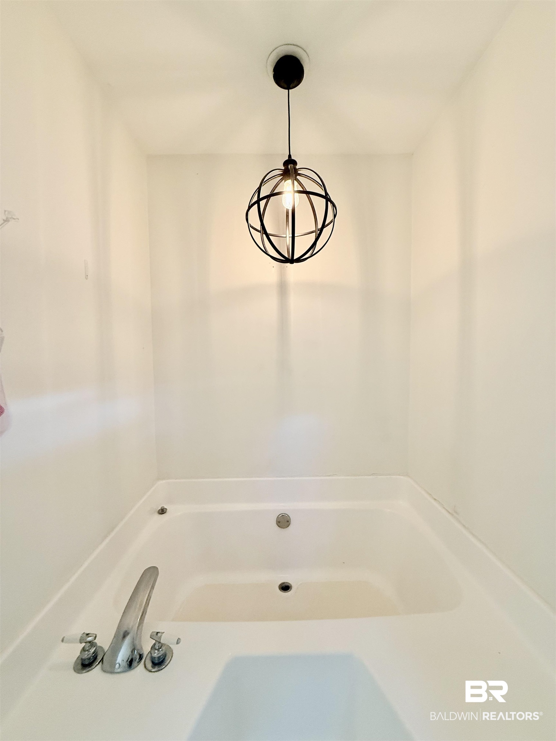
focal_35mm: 14
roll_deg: +1.2
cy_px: 370
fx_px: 300
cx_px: 278
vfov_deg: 102.1
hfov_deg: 85.7
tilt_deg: -2.6
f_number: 2.2
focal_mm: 2.22
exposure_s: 1/60
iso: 250
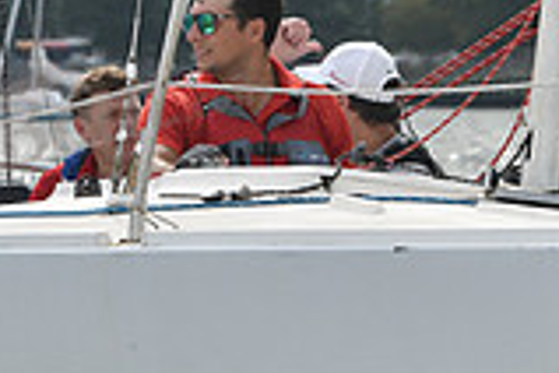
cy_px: 273
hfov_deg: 4.7
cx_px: 454
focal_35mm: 438
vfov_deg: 3.1
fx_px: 6801
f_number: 8
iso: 320
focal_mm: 120
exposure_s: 1/1250
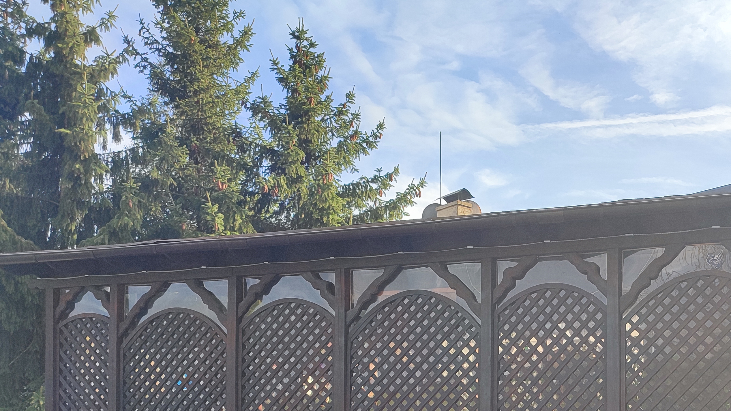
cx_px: 549
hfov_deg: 45.7
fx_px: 833
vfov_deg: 26.3
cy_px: 410
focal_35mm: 43
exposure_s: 1/280
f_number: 1.9
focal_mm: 6.04
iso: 50
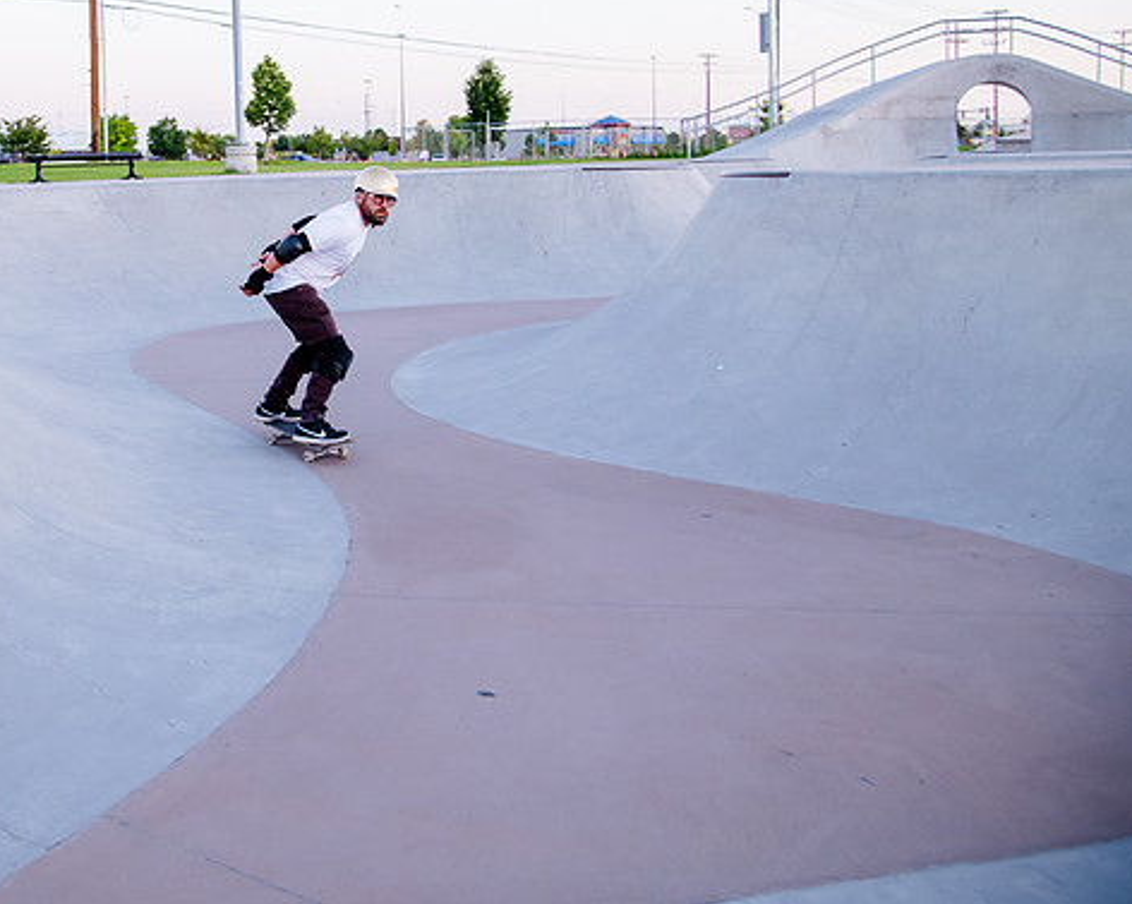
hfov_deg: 46.0
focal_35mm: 38
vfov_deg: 38.5
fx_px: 1272
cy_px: 279
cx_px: 264
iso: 1250
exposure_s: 1/160
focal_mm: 24
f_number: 4
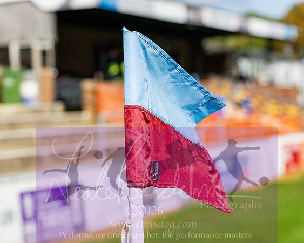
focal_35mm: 143
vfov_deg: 10.8
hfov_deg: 13.5
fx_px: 1287
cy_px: 122
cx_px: 152
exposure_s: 1/12800
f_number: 4.5
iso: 1000
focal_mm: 85
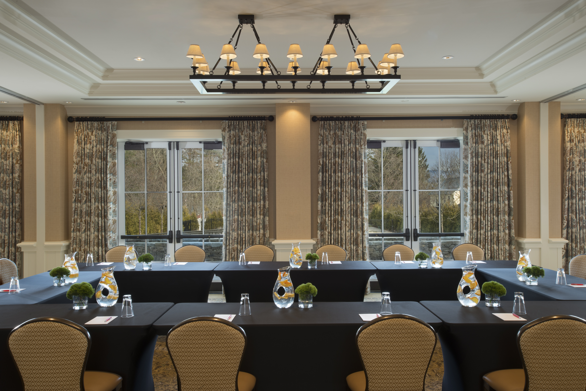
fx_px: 521
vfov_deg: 41.1
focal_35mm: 32
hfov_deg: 58.7
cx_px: 293
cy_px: 196
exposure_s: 1/30
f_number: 16
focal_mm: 32
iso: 100
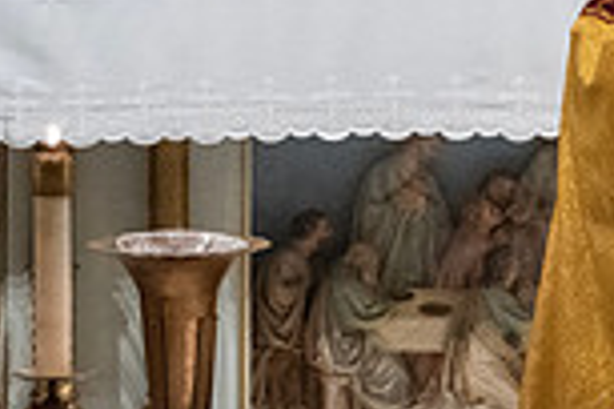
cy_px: 145
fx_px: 15229
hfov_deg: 2.3
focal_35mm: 893
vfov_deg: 1.5
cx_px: 1038
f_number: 9
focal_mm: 200
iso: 5000
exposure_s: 1/60
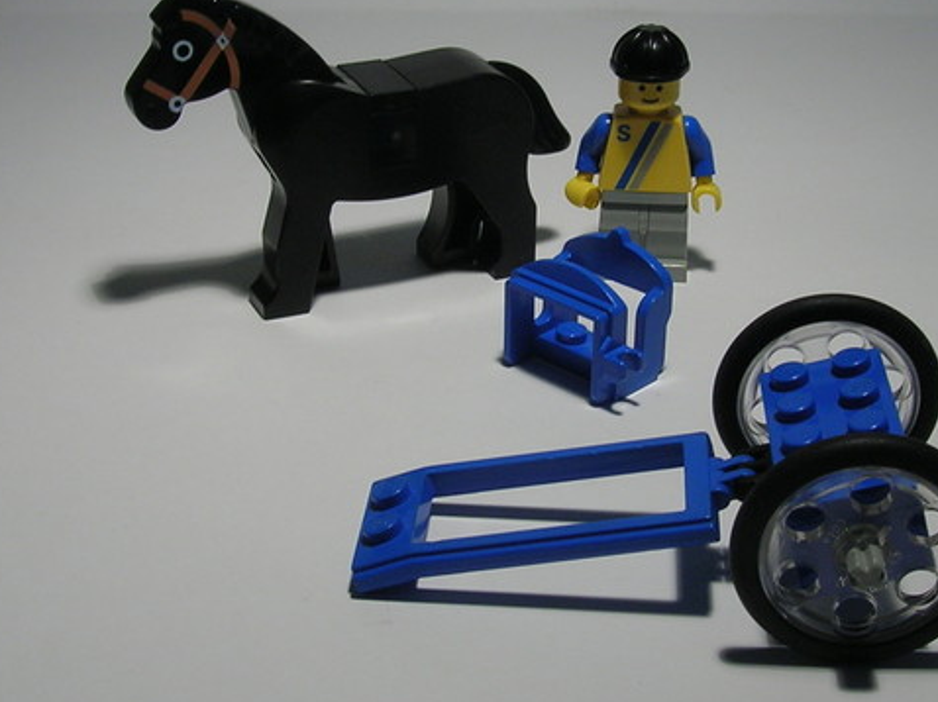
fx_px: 1733
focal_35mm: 64
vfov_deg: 22.9
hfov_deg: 30.2
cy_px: 287
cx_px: 571
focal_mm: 5.7
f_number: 4.9
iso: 50
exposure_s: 1/26.3
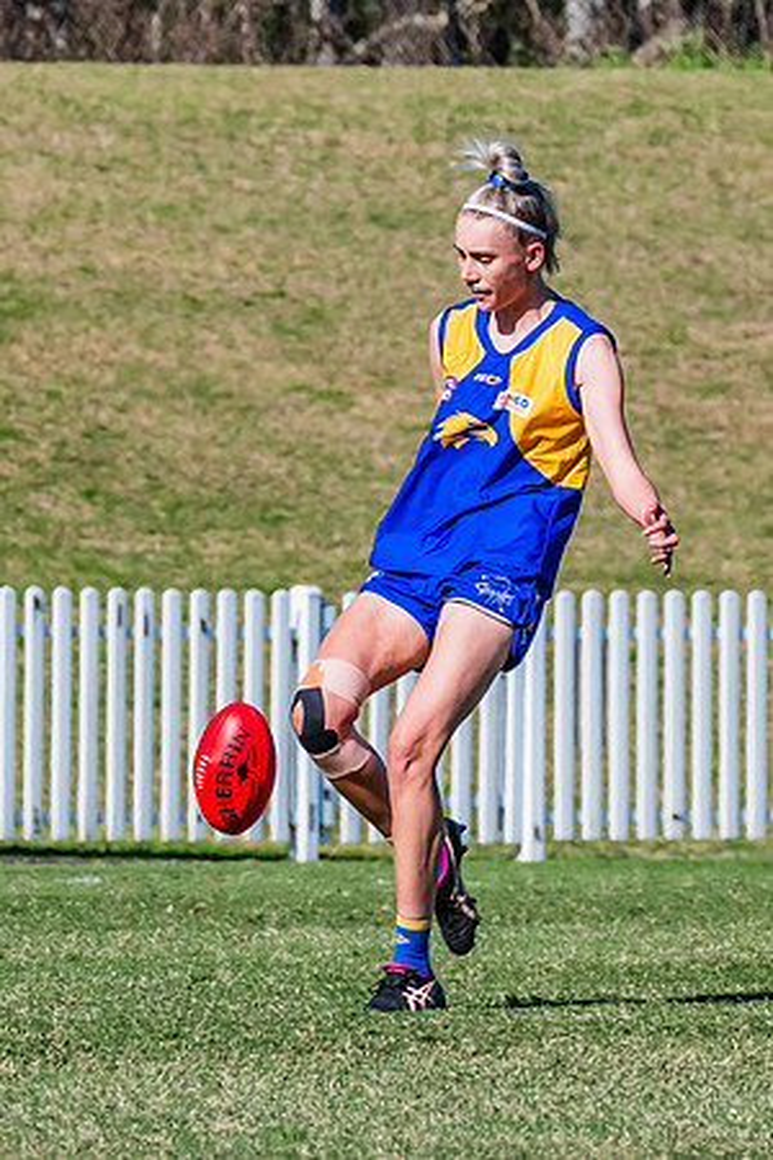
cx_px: 405
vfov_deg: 2.3
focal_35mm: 894
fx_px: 28780
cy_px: 530
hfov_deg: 1.5
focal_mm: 330
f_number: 11
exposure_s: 1/1250
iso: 640
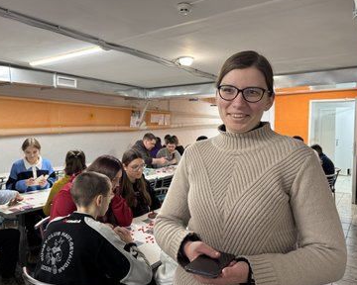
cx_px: 185
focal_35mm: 26
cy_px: 142
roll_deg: -0.2
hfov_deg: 66.0
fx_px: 275
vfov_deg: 54.9
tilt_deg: -2.2
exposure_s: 1/50
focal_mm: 6.76
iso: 200
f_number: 1.78
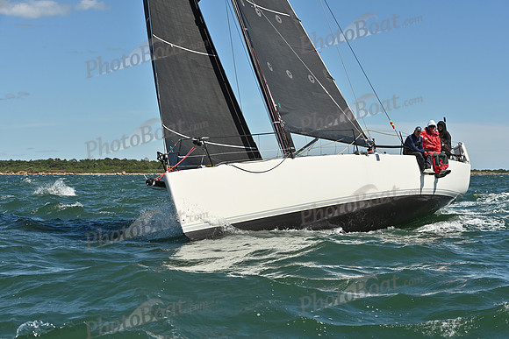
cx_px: 254
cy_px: 170
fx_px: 990
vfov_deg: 19.5
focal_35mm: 70
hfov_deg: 28.8
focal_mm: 70
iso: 320
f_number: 9
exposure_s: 1/1600
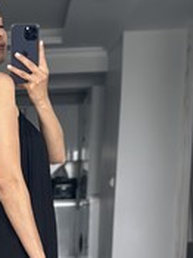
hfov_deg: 10.6
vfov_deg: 13.9
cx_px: 4
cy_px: 280
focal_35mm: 139
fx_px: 1035
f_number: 1.78
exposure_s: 1/60
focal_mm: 6.86
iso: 160
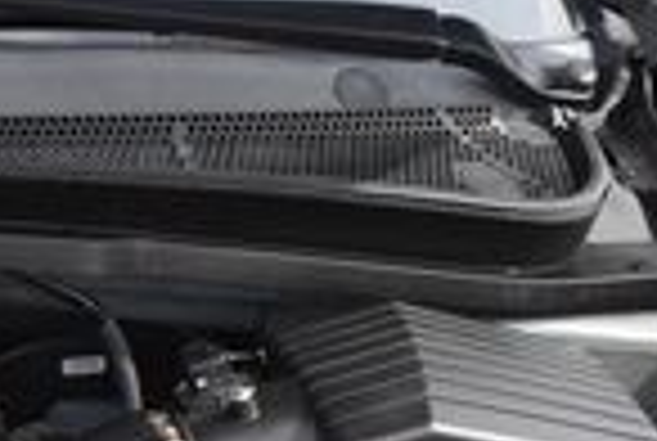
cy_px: 452
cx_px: -369
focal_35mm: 118
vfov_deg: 11.5
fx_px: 2158
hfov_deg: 15.7
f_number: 5.6
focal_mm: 18
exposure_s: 1/250
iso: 200
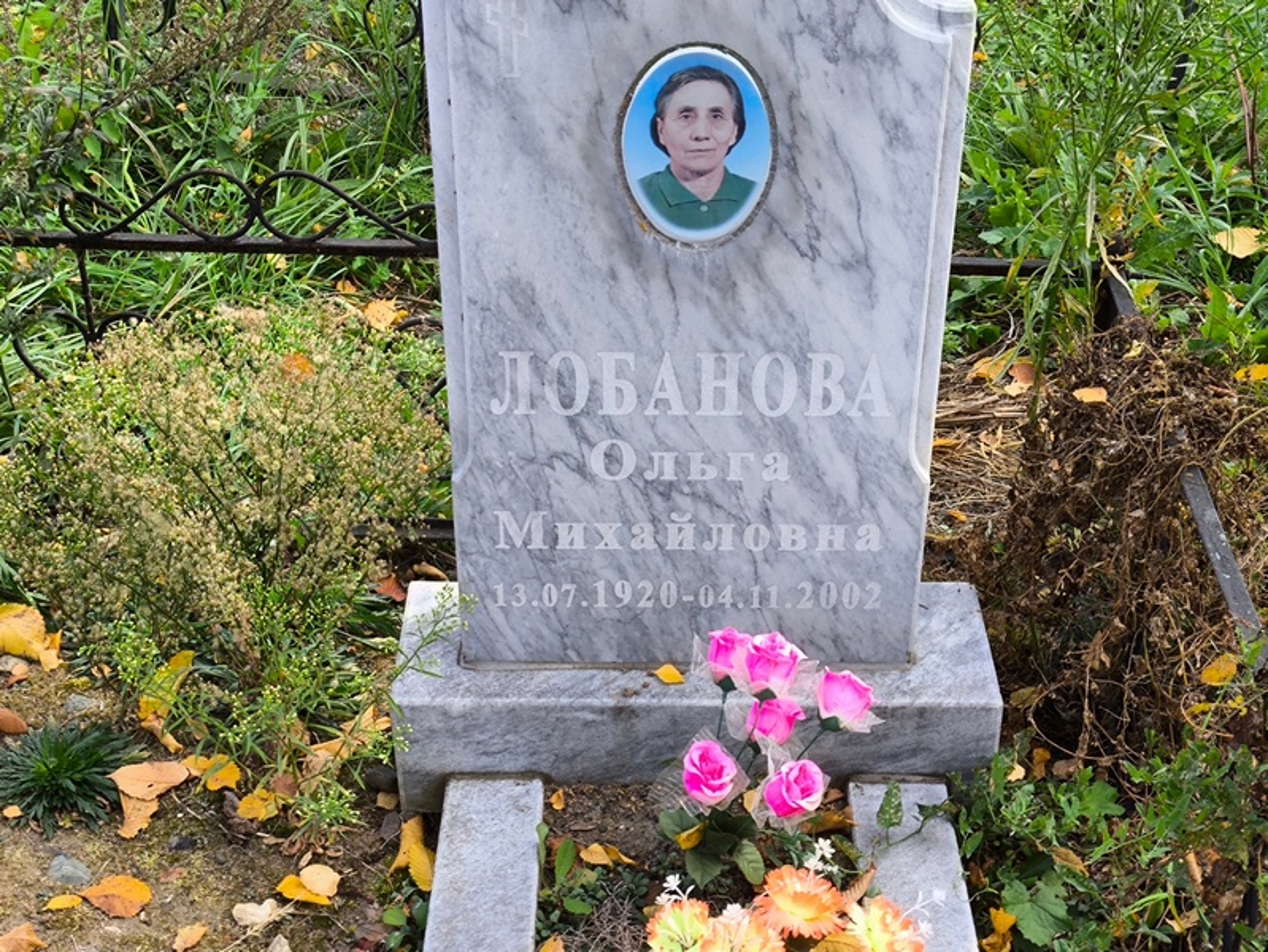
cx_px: 634
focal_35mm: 50
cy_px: 476
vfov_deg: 29.1
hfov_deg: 38.2
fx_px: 1832
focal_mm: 4.71
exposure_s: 1/154
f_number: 1.7
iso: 50
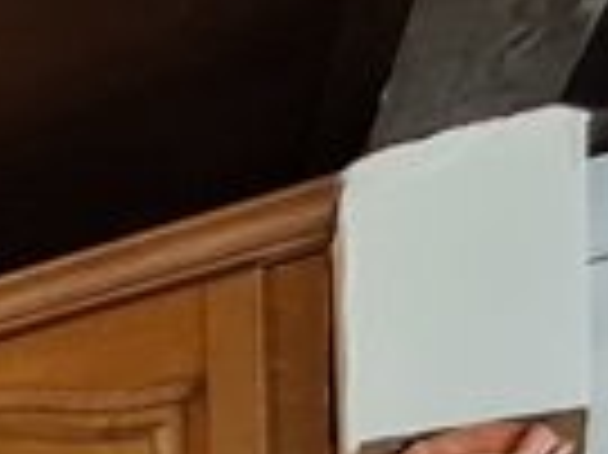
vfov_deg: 13.7
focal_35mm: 77
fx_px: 1351
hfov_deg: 17.3
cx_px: -649
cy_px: 1088
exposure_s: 1/50
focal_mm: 1.74
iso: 160
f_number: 2.2
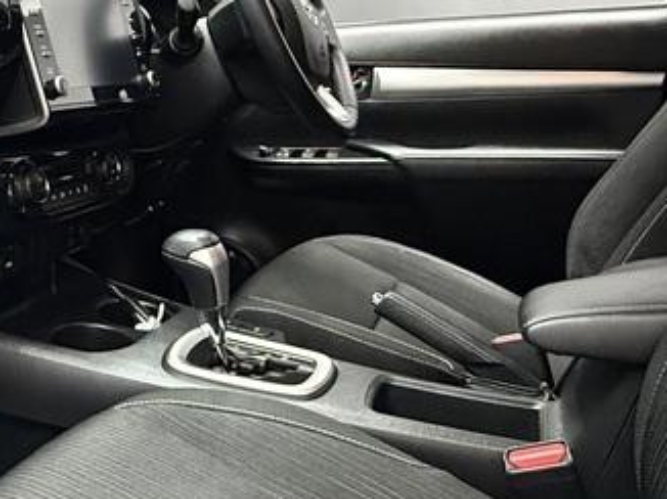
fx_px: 847
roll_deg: -2.3
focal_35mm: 44
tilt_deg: -7.1
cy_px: 164
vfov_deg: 32.5
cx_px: 178
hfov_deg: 41.9
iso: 1000
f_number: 2.2
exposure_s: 1/50
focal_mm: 2.22
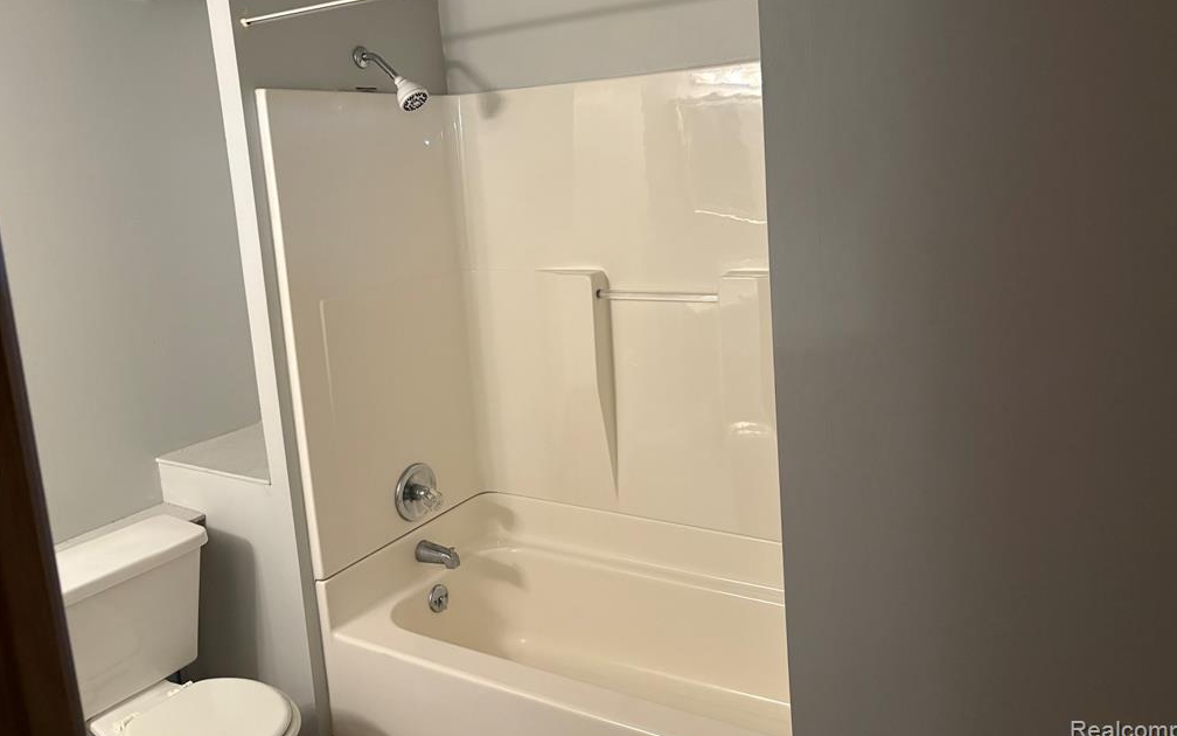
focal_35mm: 28
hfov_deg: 66.5
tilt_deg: -6.8
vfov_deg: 44.3
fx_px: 898
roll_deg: +4.7
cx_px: 591
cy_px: 300
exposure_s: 1/60
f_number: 1.6
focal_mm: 5.96
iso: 400
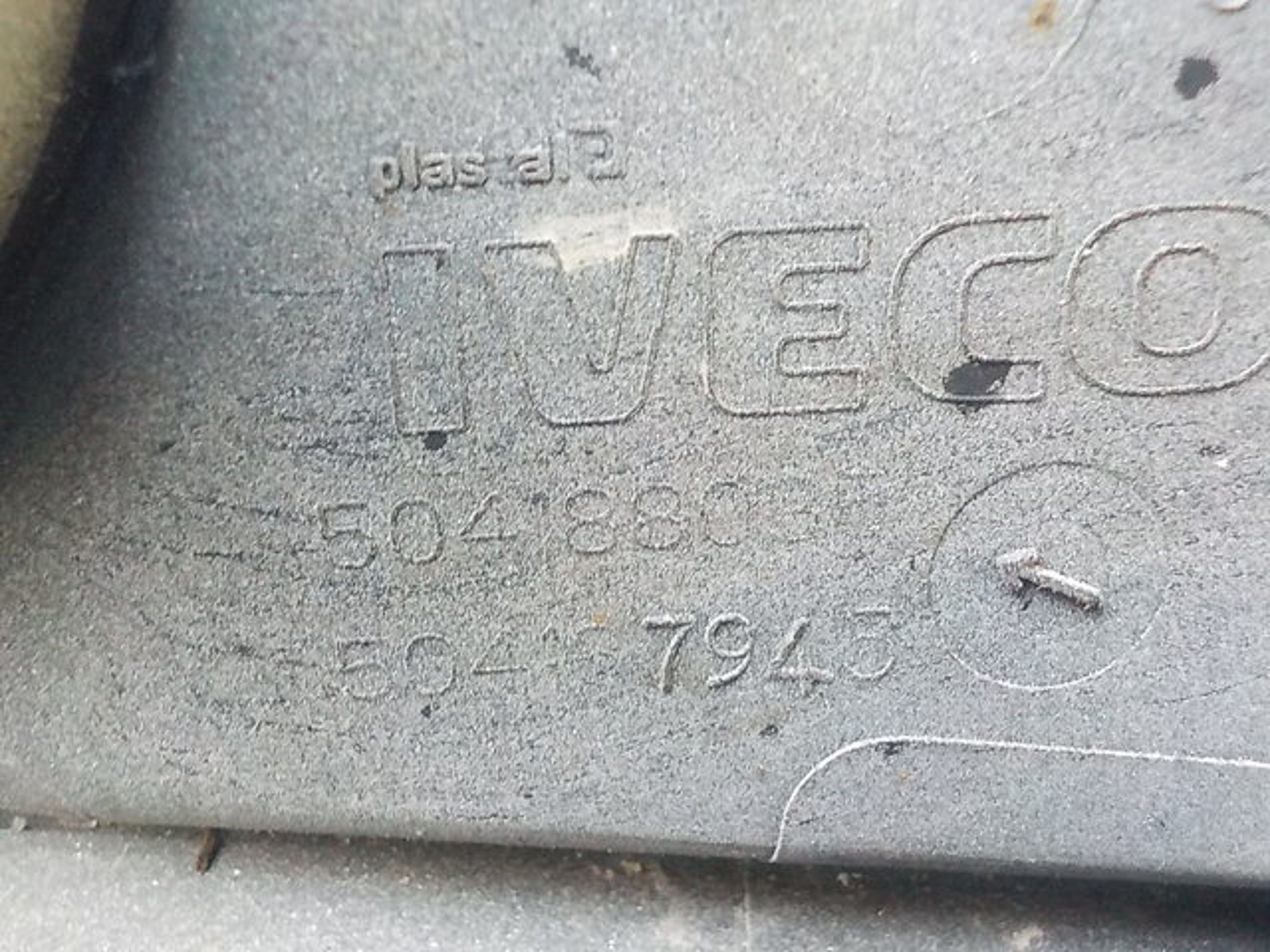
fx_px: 1101
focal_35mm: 30
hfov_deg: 60.0
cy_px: 476
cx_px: 635
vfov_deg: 46.8
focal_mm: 4.1
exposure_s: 1/20
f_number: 3.3
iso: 800
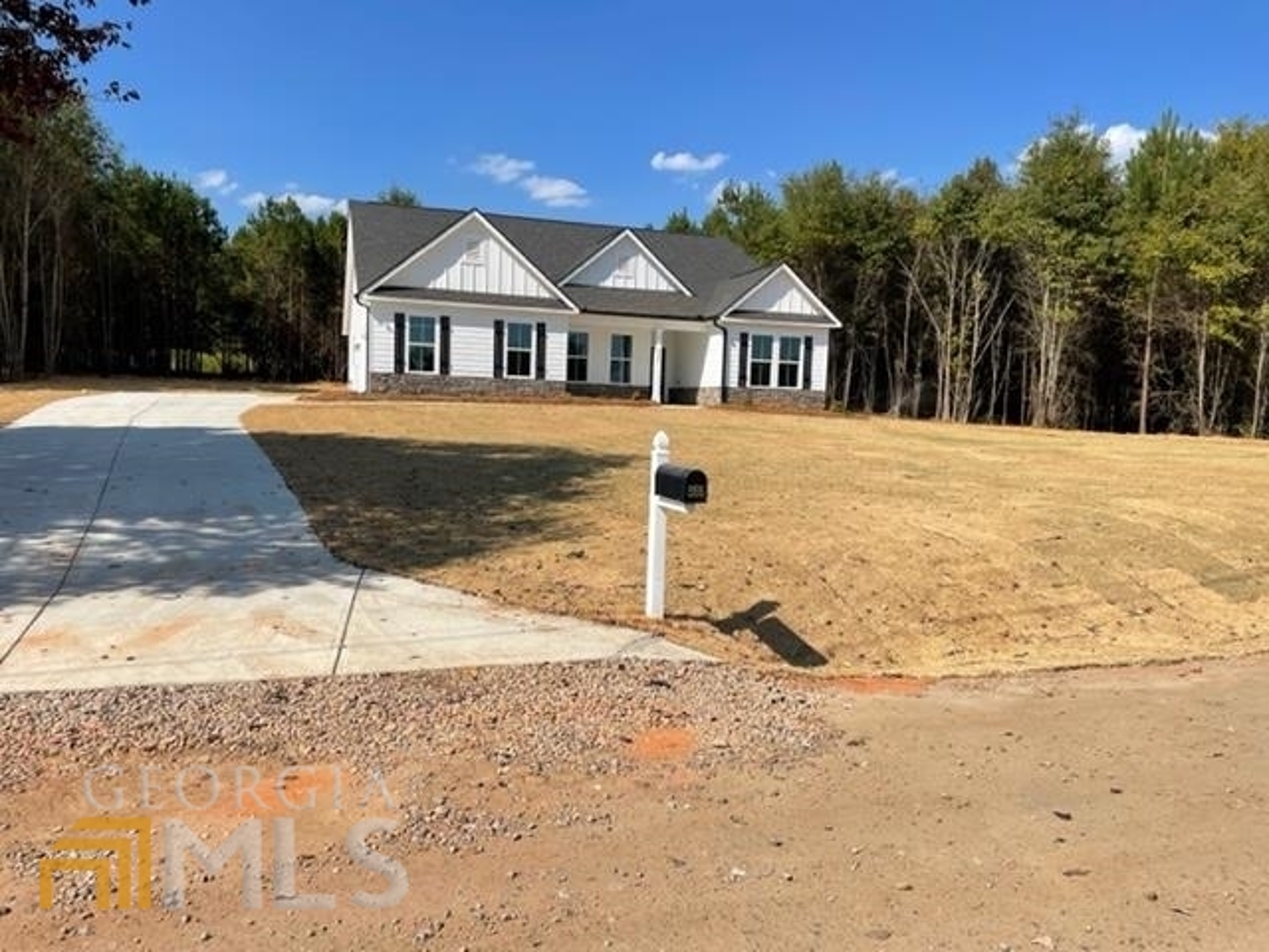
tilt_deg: -3.2
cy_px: 476
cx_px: 634
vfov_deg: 53.1
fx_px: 953
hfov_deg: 67.3
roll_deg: -1.5
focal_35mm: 26
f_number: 1.6
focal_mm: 4.2
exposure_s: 1/4464
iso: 32
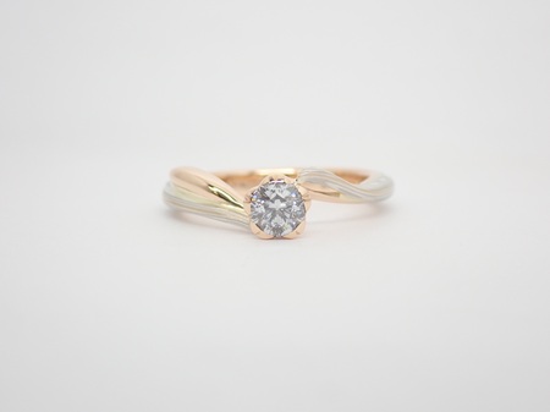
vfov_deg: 18.0
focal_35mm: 82
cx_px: 275
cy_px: 206
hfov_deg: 23.8
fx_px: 1302
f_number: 4.3
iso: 200
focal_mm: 14.62
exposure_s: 1/100
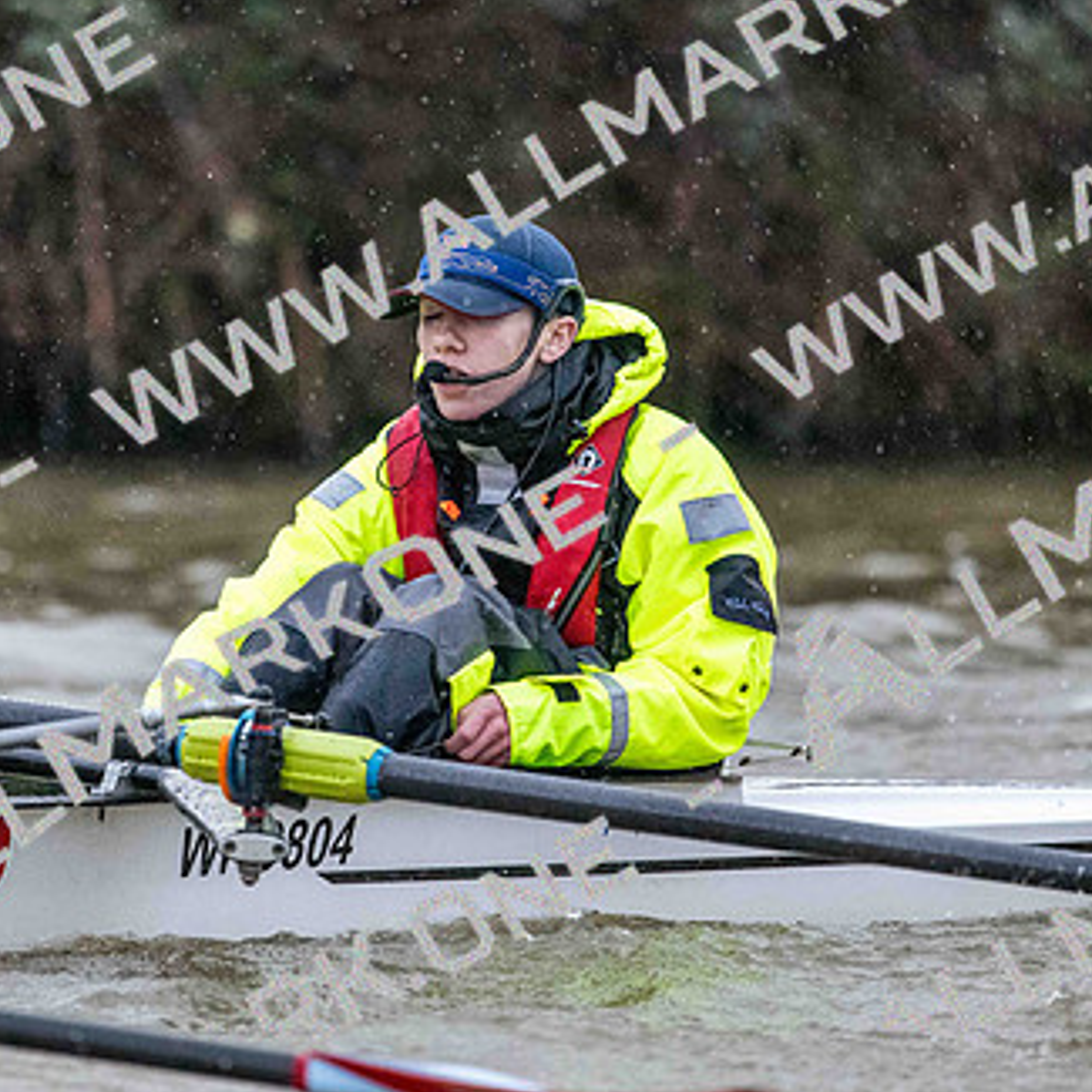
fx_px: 21628
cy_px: 455
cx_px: 507
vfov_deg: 2.9
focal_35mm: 606
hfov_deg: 2.9
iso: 11400
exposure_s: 1/1600
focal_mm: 400
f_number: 4.5
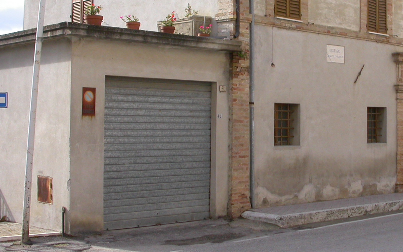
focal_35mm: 62
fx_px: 681
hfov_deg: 32.5
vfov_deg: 20.9
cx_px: 289
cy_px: 78
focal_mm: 8
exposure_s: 1/190
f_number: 6
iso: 100
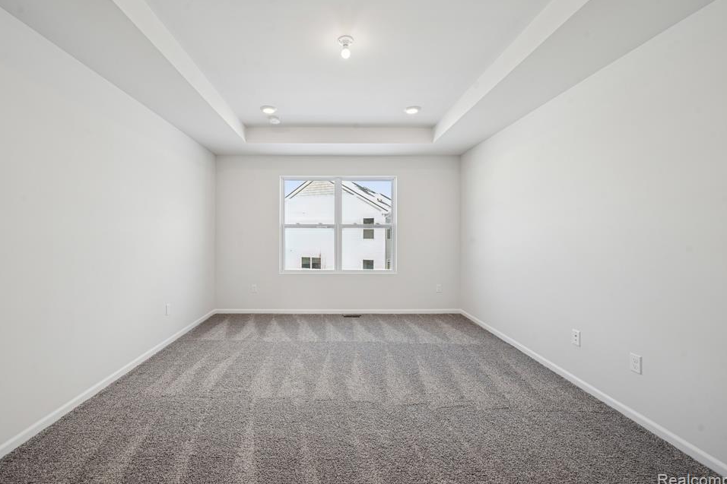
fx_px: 303
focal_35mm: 15
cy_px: 233
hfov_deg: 100.3
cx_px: 345
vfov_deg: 77.3
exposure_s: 1/8
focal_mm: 14
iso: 50
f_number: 9
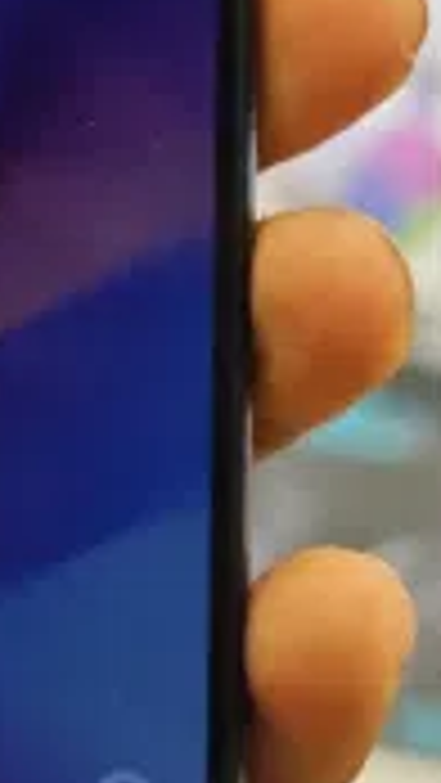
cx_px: -410
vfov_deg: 8.5
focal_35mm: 250
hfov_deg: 4.8
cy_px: -128
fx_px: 5192
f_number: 2
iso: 250
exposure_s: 1/100
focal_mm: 10
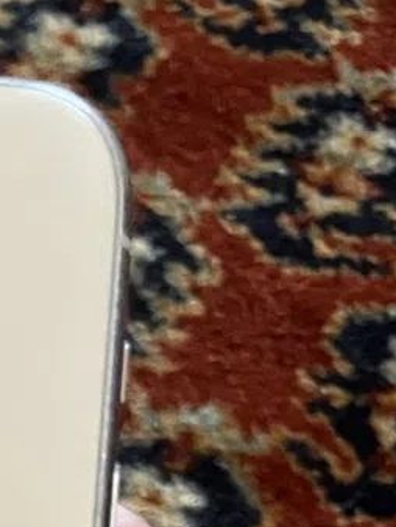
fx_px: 1600
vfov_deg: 16.1
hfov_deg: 12.5
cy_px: 914
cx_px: -374
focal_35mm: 105
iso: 1000
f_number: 1.6
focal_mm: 4.2
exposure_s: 1/30
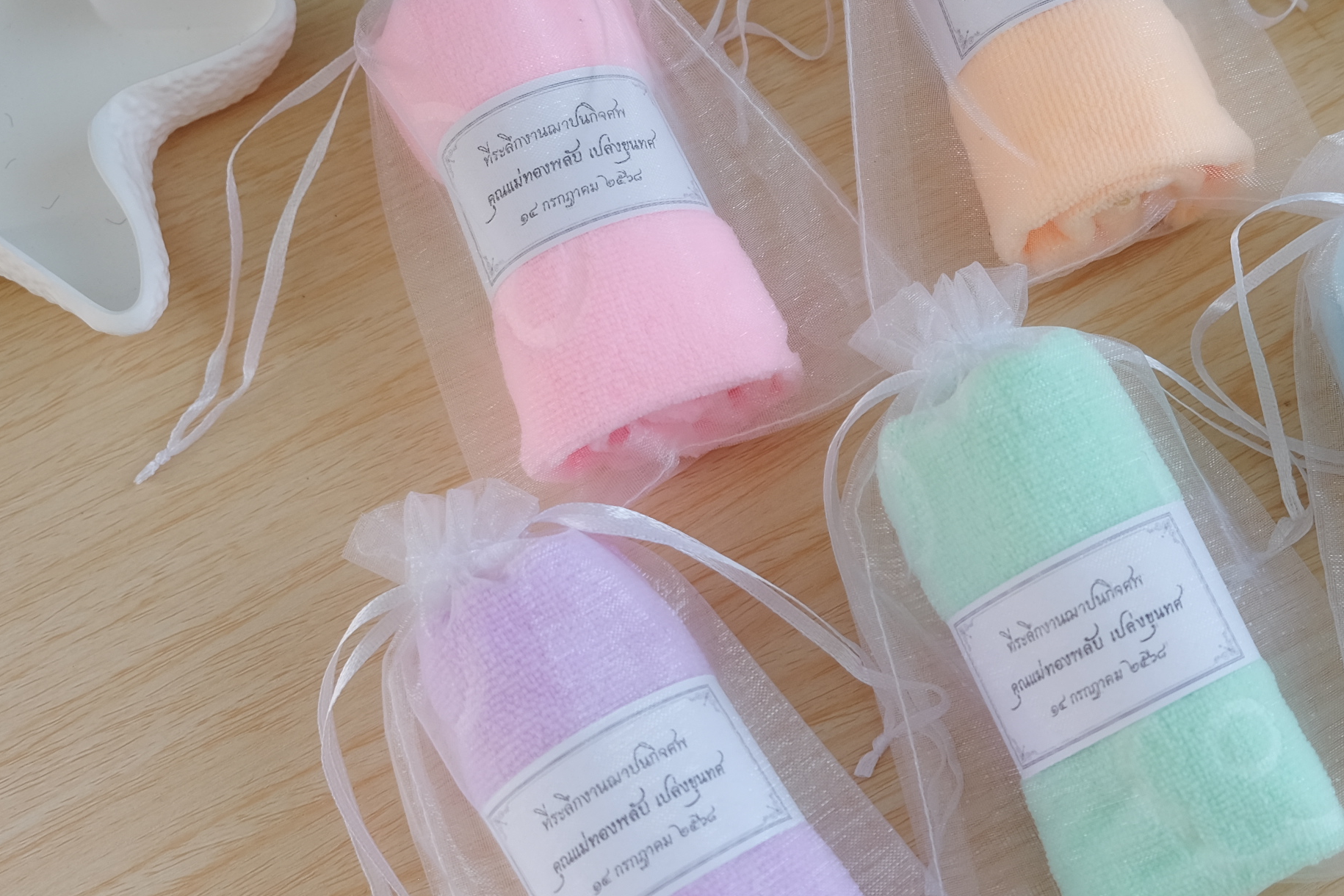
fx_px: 1904
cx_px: 1031
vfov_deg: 26.5
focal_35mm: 51
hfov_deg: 37.8
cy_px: 479
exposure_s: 1/85
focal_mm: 18
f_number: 2.8
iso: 200
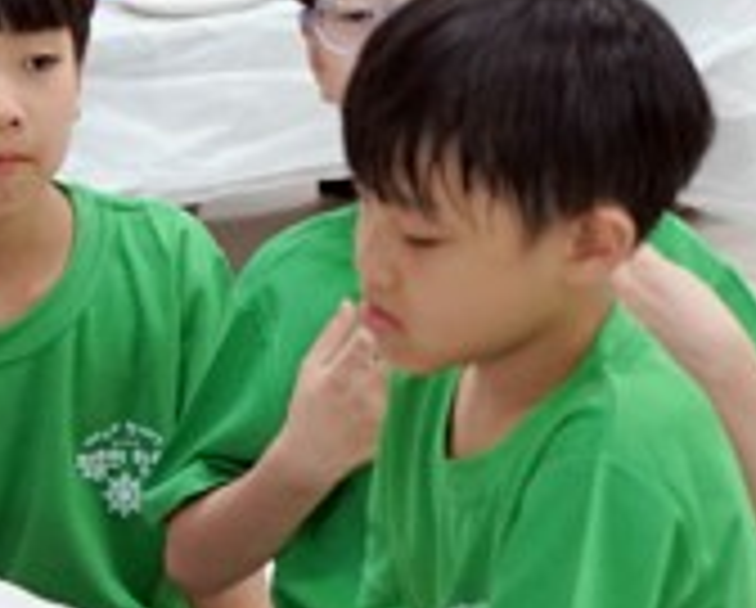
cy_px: 180
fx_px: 7867
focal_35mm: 351
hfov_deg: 5.5
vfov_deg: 4.4
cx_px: 0
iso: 2000
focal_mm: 70
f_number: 4
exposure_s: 1/160
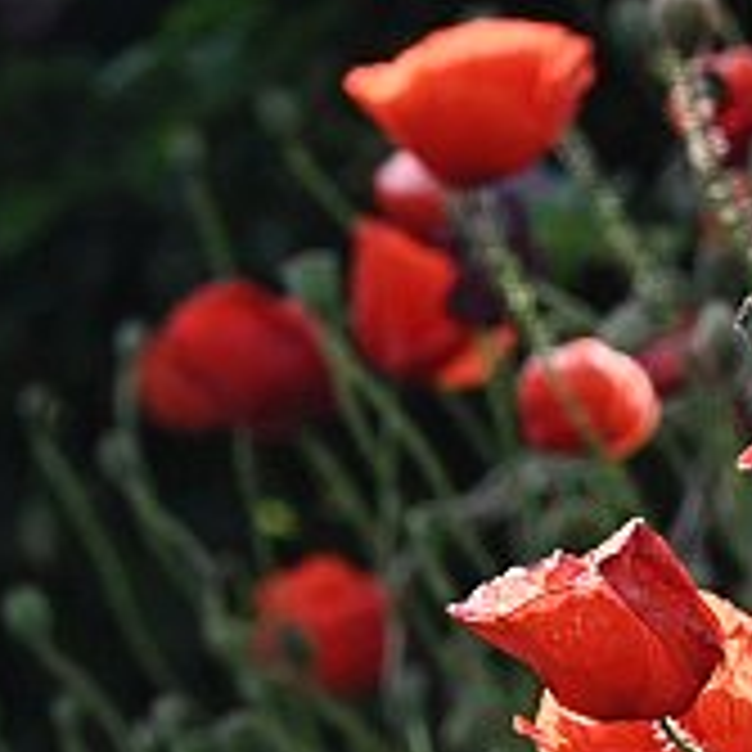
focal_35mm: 2445
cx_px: 842
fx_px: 60093
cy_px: 1004
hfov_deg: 0.7
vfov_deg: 0.7
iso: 1600
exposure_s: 1/800
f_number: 13
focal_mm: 400
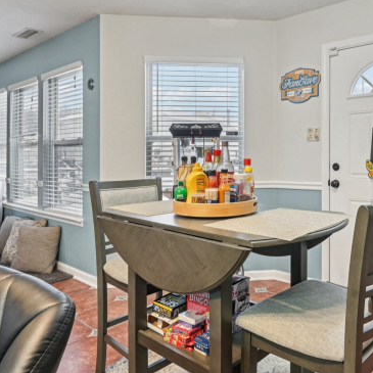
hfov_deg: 55.2
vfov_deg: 57.0
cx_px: 269
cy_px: 155
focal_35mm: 28
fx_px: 341
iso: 400
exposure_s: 1/13
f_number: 8
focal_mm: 16
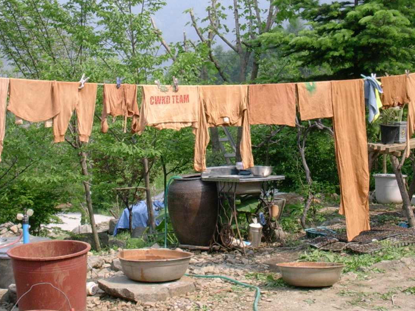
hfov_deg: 28.6
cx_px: 201
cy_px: 107
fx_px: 815
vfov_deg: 21.5
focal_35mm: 68
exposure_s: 1/192
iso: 70
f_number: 5.8
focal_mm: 6.7
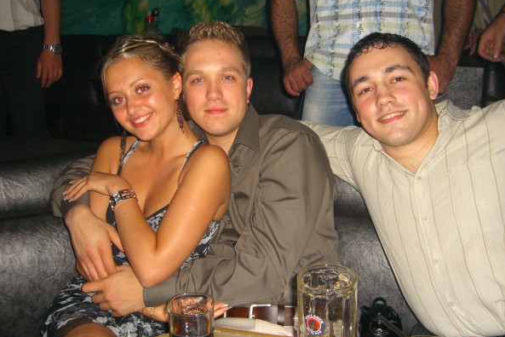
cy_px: 159
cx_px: 255
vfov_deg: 33.4
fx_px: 561
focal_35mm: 40
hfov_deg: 48.5
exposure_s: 1/60
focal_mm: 7.9
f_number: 2.8
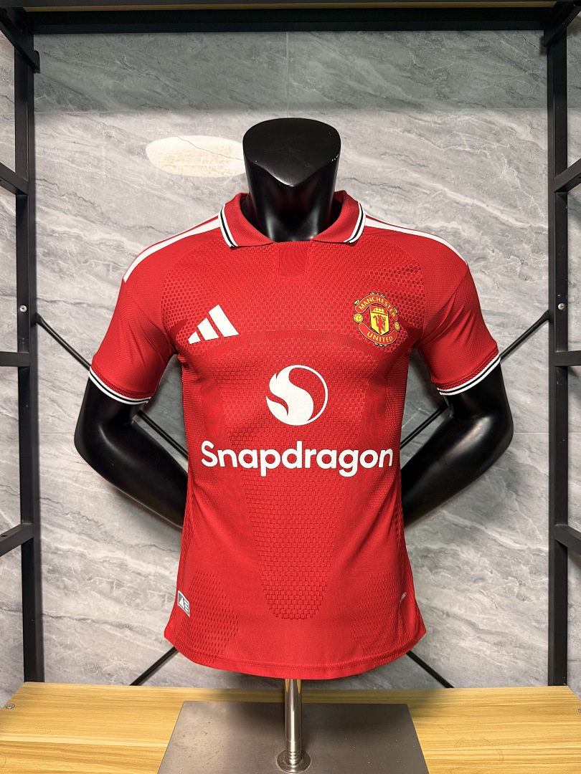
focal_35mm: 24
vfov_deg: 71.6
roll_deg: -0.2
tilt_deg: -0.9
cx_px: 290
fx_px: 537
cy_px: 387
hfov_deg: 56.8
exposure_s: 1/50
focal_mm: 6.76
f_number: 1.78
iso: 200
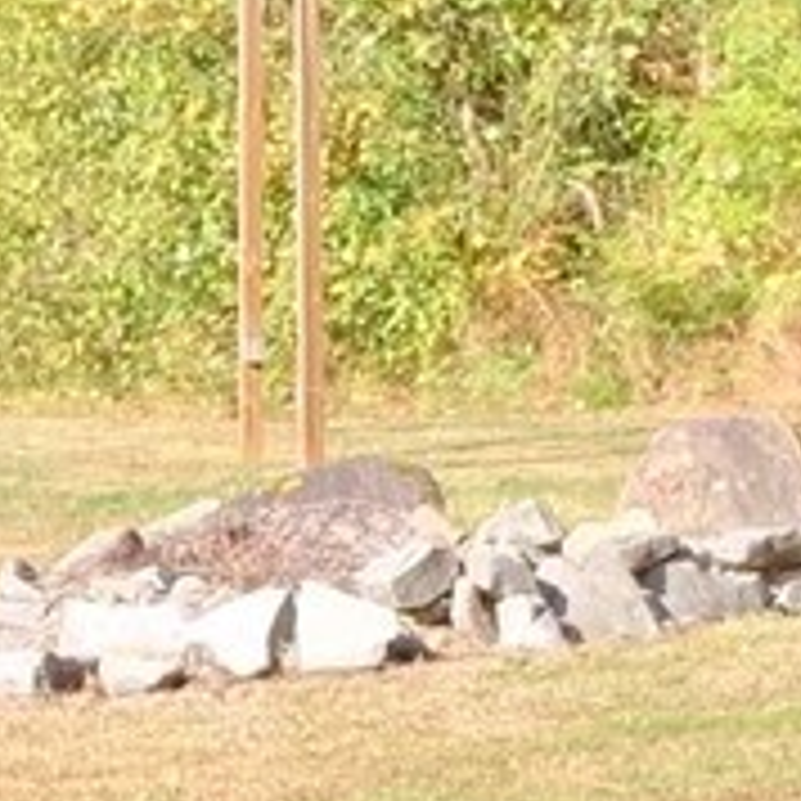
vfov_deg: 7.5
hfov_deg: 7.5
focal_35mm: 231
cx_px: -342
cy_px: 896
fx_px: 6047
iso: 16
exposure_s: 1/342
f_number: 1.8
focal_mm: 3
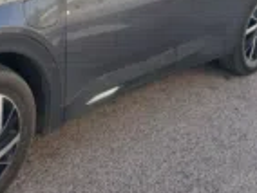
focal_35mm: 76
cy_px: -32
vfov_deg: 18.5
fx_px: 565
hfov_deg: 24.9
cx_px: 27
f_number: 1.8
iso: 20
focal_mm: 3.98
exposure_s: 1/194
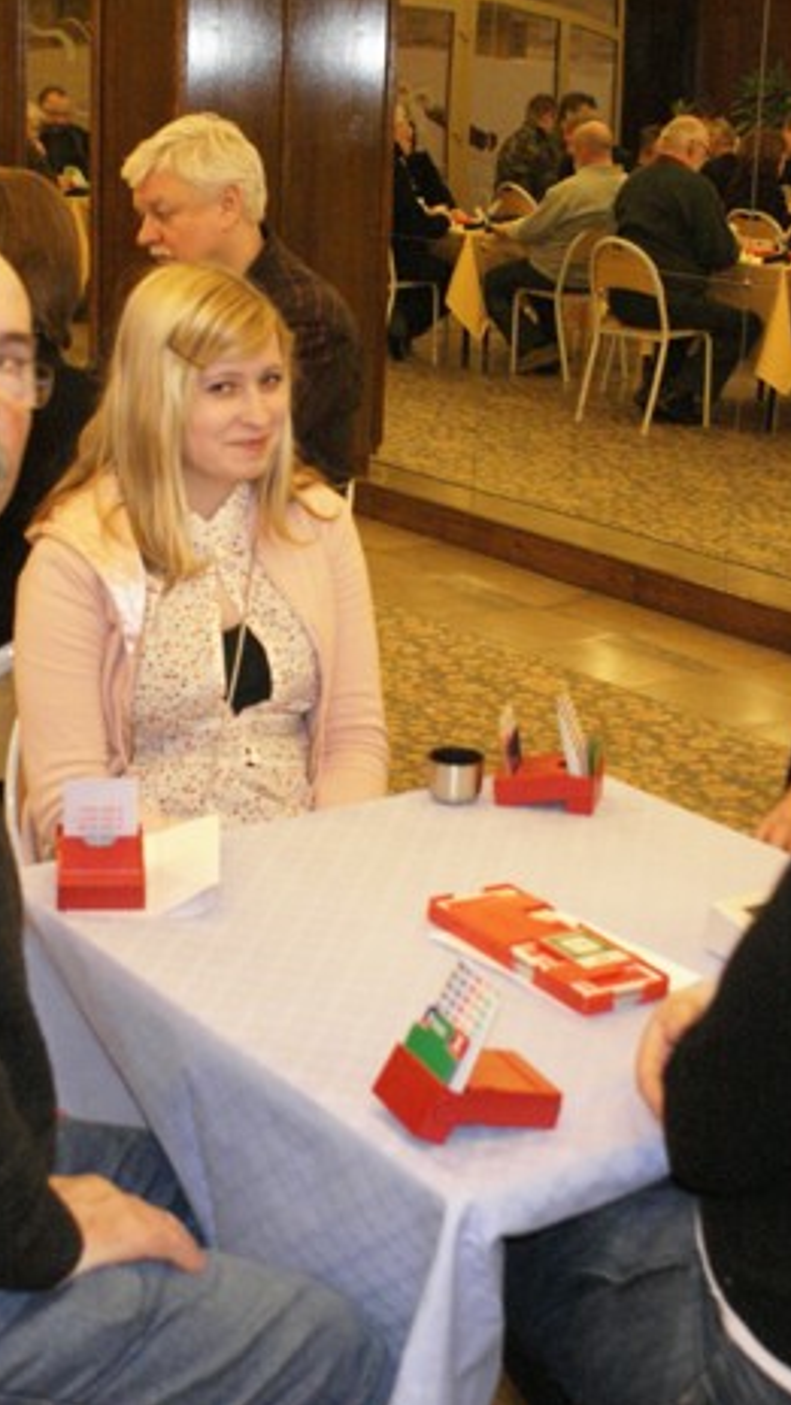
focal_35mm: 57
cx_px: 333
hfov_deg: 21.1
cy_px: 702
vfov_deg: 36.6
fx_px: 2125
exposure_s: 1/25
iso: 1600
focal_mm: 24
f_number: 4.5
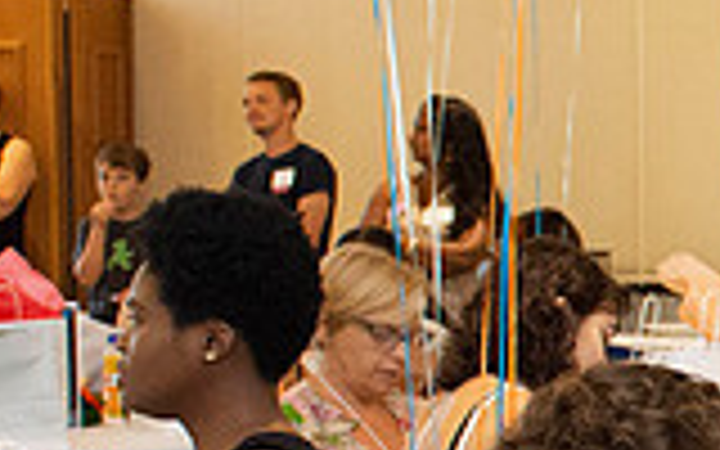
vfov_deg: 7.3
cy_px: 453
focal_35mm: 178
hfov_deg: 10.6
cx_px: 1556
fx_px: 3493
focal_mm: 24
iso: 2000
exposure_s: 1/100
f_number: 4.5
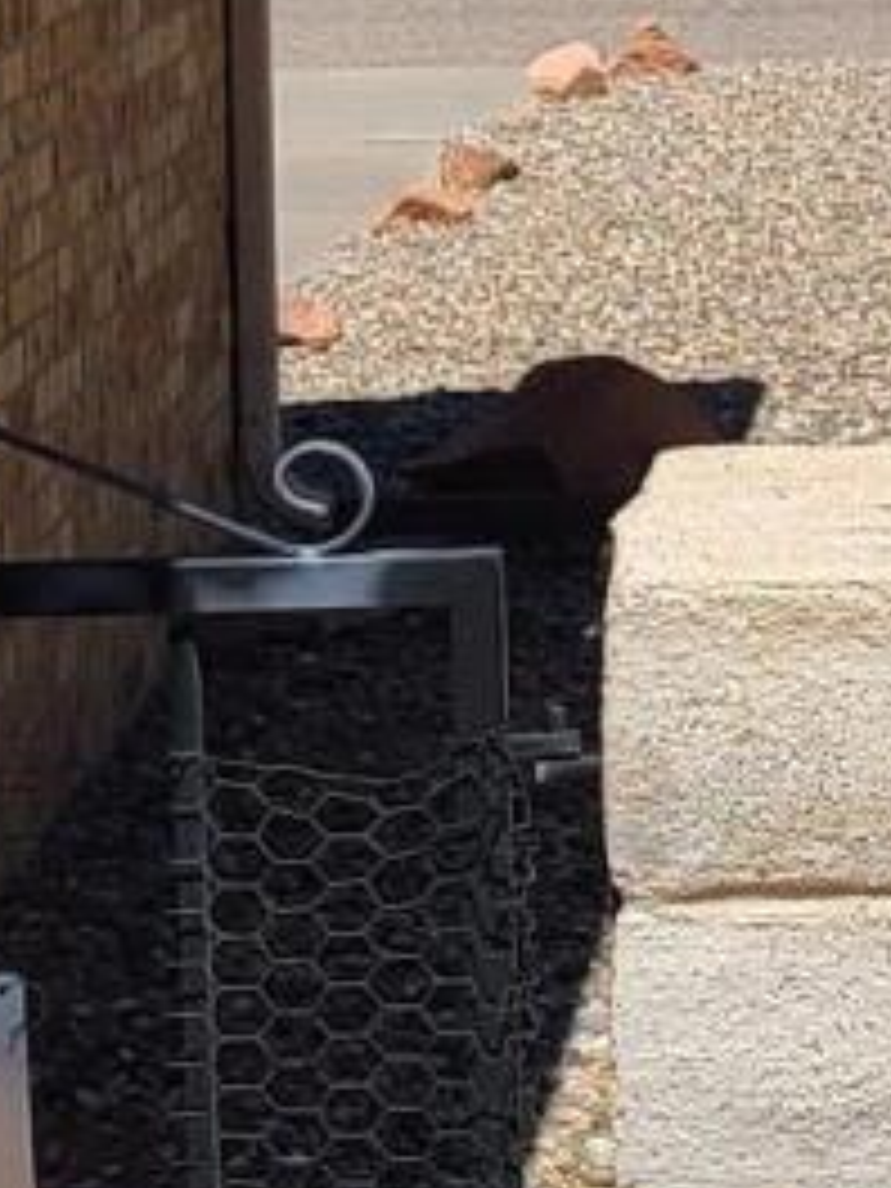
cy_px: 356
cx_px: 1724
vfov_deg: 10.0
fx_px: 6761
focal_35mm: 197
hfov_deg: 7.3
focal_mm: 5.4
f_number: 1.8
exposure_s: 1/3363
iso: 40
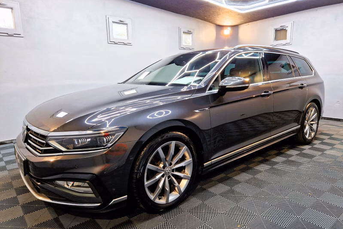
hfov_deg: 73.7
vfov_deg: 53.2
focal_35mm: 24
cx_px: 172
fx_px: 229
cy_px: 111
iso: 160
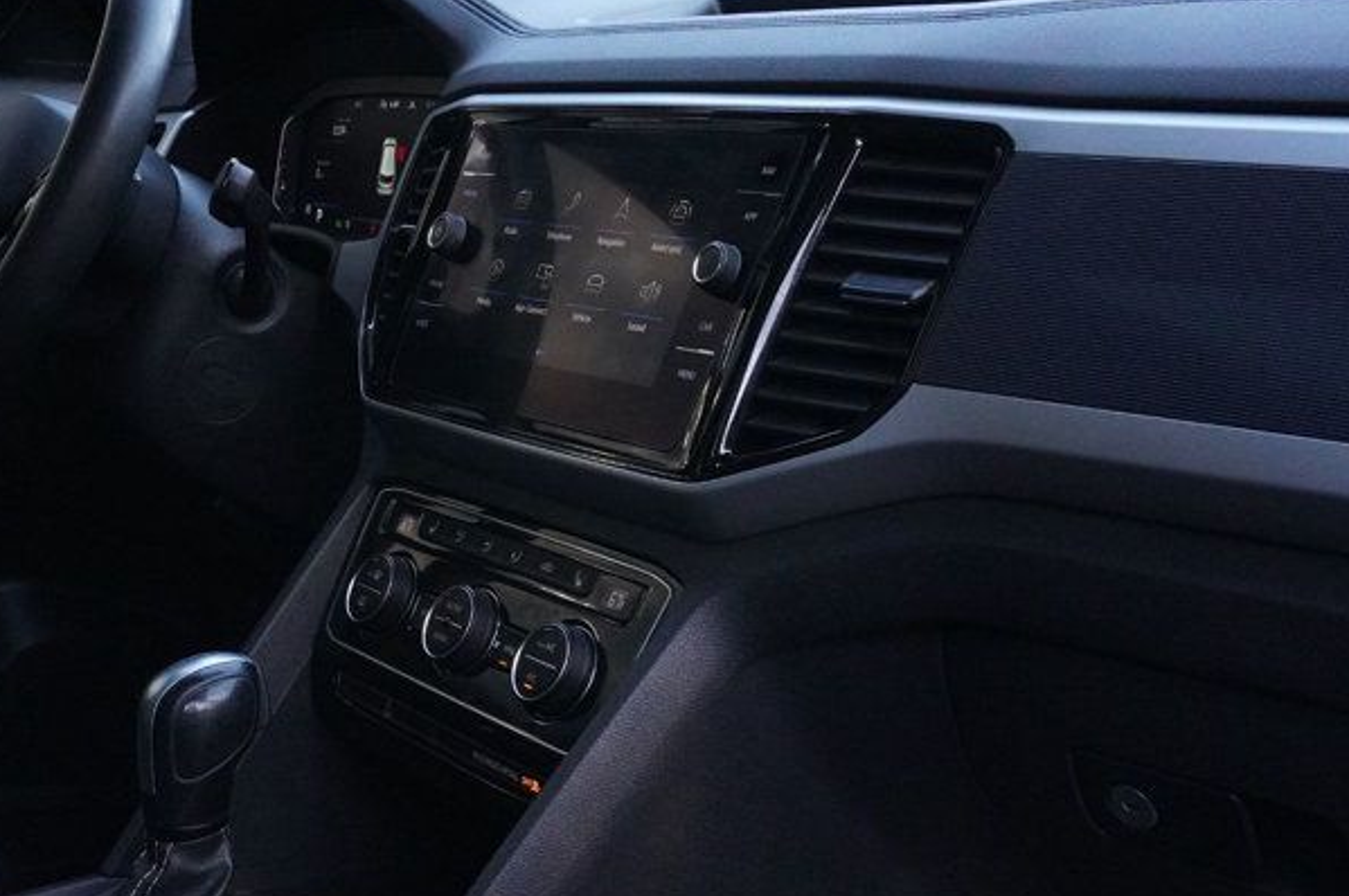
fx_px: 2016
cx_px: 417
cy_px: 487
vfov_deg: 25.1
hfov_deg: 36.5
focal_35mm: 54
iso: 6400
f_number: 9
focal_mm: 21
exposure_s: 1/250
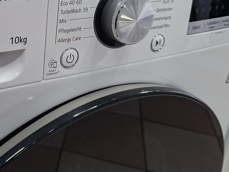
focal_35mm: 52
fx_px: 344
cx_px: 32
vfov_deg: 27.3
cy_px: 29
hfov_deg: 35.1
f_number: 1.8
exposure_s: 1/50
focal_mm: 5.54
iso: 160
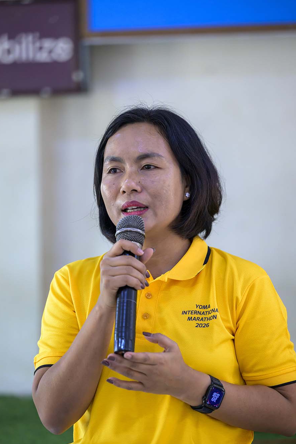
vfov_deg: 14.1
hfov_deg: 9.4
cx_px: 158
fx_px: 1801
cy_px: 237
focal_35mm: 146
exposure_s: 1/200
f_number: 2.8
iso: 2500
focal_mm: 135
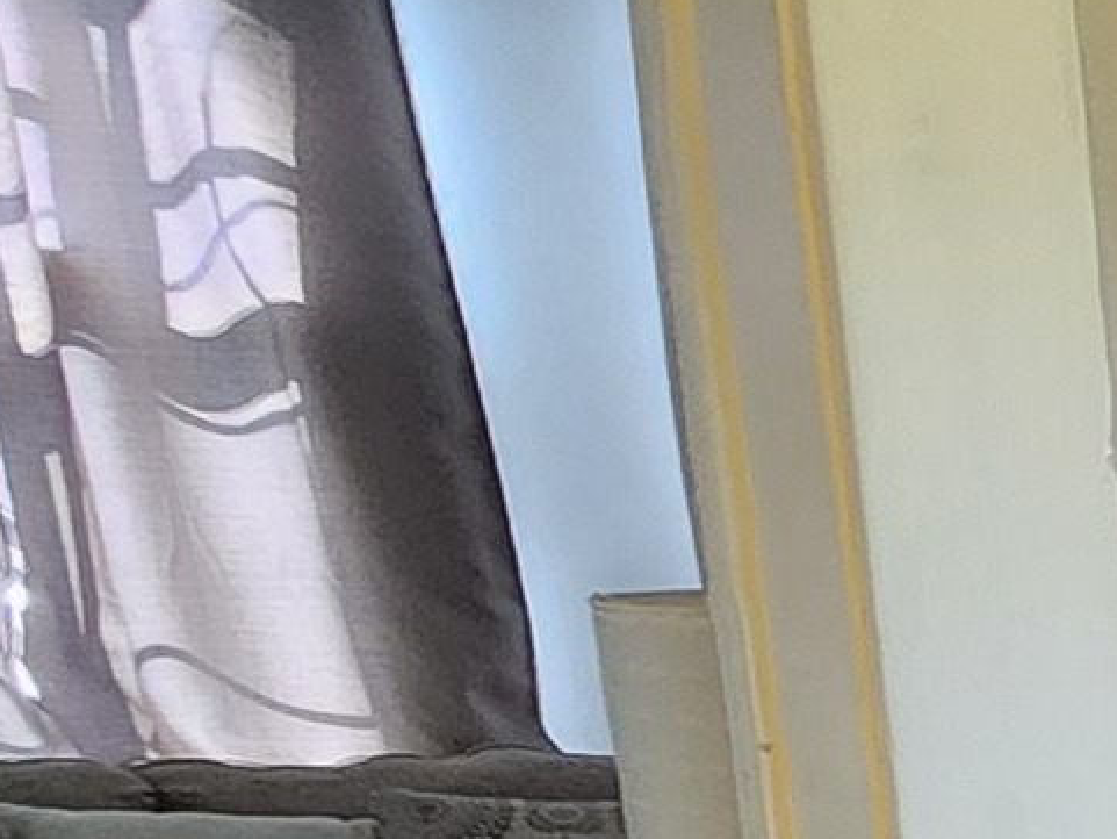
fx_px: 2679
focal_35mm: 83
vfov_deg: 16.5
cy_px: 1176
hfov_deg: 12.5
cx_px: 3133
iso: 320
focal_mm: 2.2
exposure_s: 1/40
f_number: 2.2
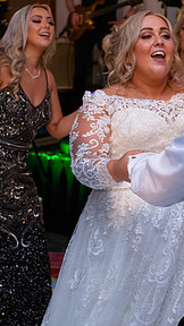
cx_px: 82
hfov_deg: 12.7
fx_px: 824
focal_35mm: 95
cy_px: 108
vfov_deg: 22.4
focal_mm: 45
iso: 1250
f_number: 3.5
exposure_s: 1/160
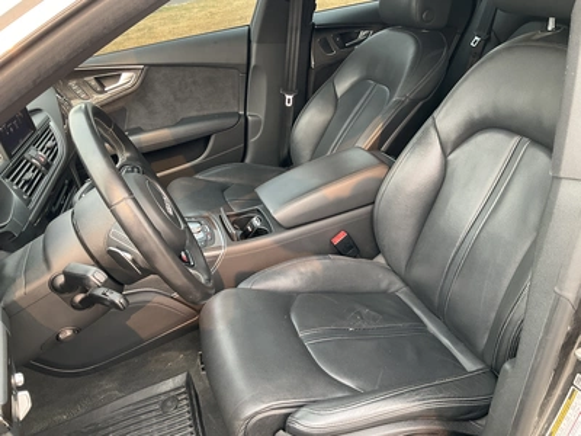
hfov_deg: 61.7
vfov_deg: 48.2
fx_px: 487
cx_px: 290
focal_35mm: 29
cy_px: 218
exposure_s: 1/122
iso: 64
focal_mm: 3
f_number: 1.8
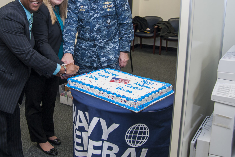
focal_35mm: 42
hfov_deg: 45.8
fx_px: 274
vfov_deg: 31.3
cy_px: 41
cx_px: 81
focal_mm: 24
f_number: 4
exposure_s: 1/80
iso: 400
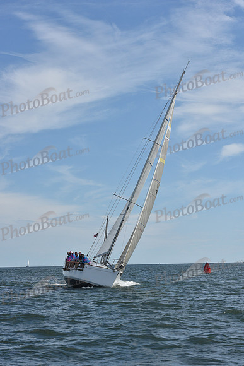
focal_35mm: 75
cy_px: 183
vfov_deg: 27.0
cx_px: 122
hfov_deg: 18.2
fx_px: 762
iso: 320
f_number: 11
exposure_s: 1/1000
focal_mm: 75
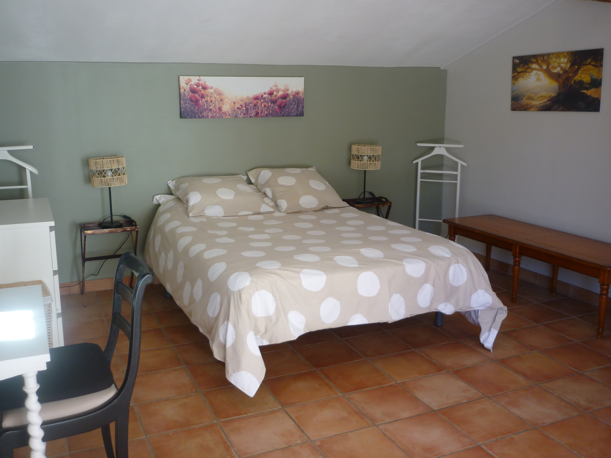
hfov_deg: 55.4
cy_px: 229
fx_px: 582
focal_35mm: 33
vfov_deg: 42.9
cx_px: 306
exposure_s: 1/50
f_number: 2.8
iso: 80
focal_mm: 5.5
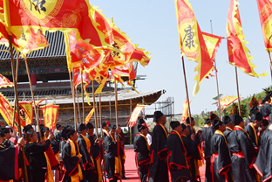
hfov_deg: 24.6
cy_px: 85
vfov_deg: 16.7
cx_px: 83
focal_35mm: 82
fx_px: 620
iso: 200
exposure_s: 1/500
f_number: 11
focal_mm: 32
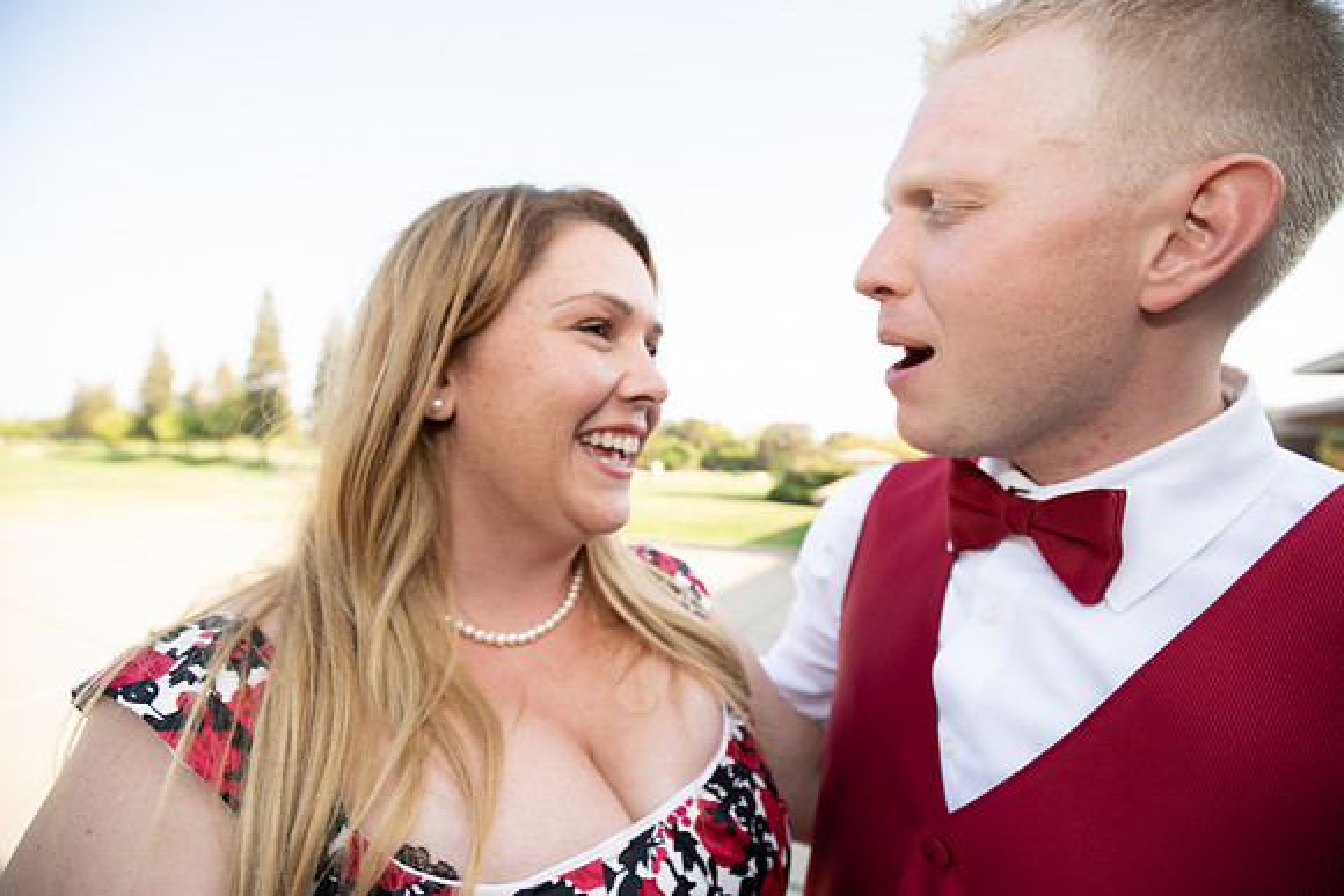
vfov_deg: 73.8
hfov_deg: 96.7
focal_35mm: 16
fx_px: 597
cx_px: 672
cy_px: 448
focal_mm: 16
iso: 200
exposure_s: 1/250
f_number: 4
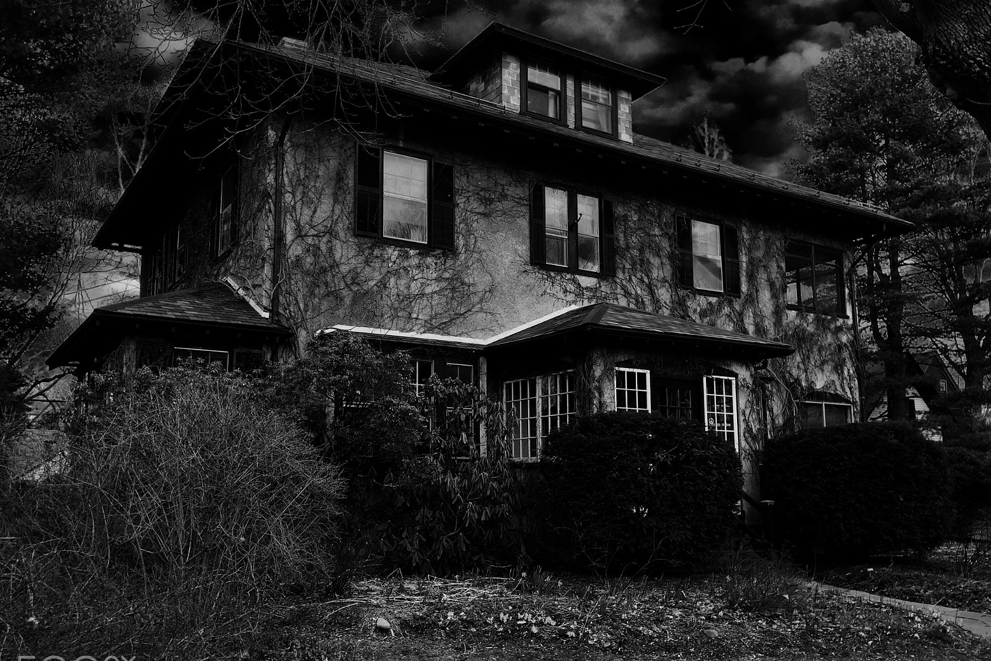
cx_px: 487
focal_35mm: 31
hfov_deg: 60.3
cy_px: 372
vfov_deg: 42.2
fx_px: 853
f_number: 2.2
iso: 25
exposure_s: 1/30
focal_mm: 4.15
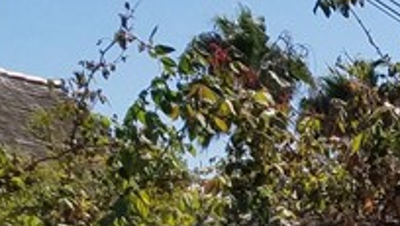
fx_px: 1507
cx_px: 986
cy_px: 692
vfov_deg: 7.5
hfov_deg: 11.9
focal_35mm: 142
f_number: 1.7
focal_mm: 4.2
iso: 50
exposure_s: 1/3056
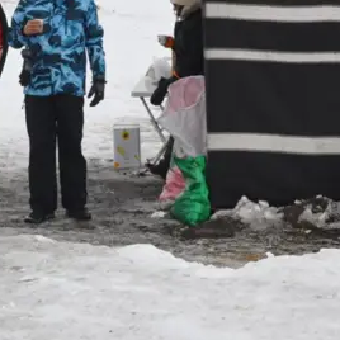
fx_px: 1489
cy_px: -5
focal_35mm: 134
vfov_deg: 12.9
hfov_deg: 13.0
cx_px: 134
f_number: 14
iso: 200
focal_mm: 32
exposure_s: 1/200
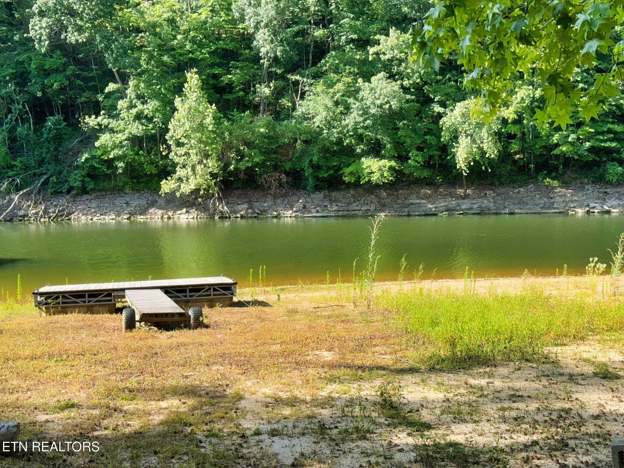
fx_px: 865
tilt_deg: -4.3
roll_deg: +0.2
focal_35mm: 48
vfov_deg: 30.3
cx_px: 312
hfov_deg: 39.7
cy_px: 234
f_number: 1.78
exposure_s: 1/2208
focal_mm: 6.76
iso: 50
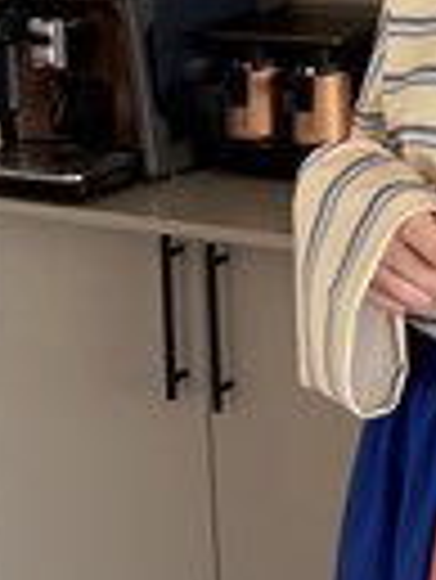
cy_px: 52
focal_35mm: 77
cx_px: 665
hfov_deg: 17.2
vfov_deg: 24.5
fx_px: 1291
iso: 80
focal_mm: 6.76
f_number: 1.78
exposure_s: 1/121
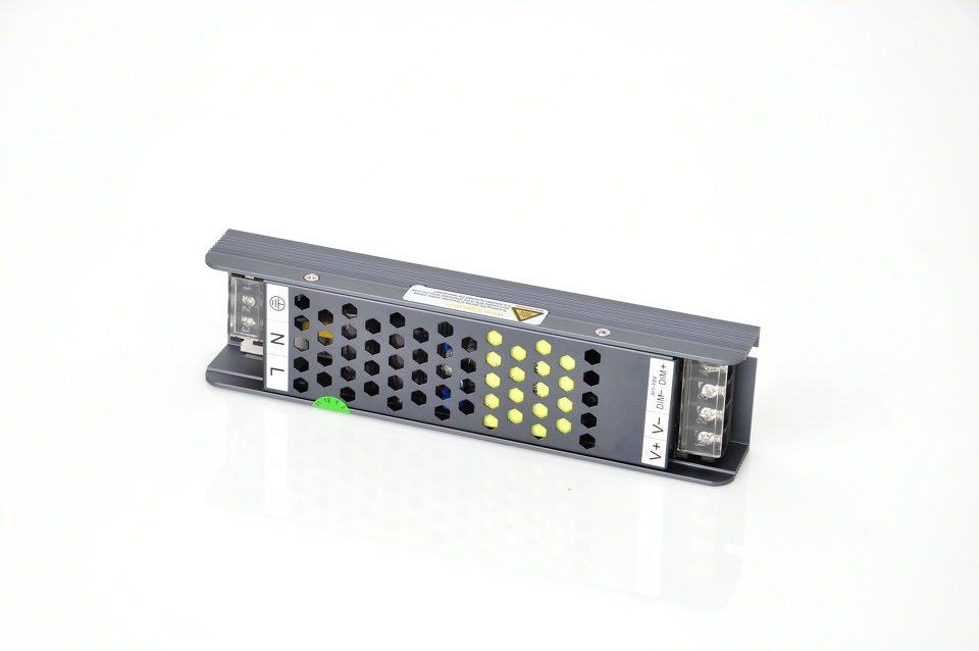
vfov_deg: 11.4
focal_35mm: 120
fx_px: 3260
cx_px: 490
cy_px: 326
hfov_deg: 17.1
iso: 320
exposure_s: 2.5
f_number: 10
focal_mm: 80
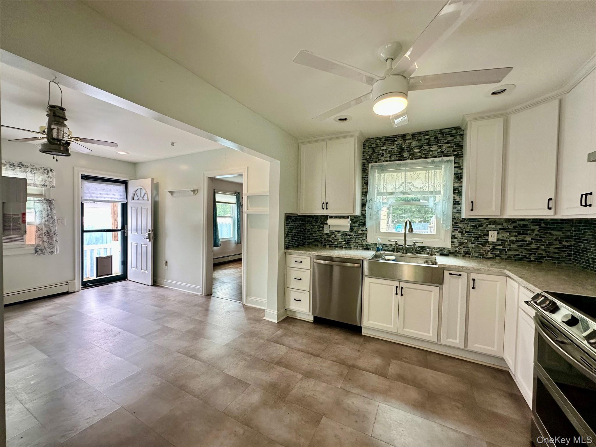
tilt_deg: -0.6
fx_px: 241
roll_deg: -1.4
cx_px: 298
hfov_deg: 102.1
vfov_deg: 85.7
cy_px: 224
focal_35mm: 14
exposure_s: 1/120
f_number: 2.2
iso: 160
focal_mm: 2.22
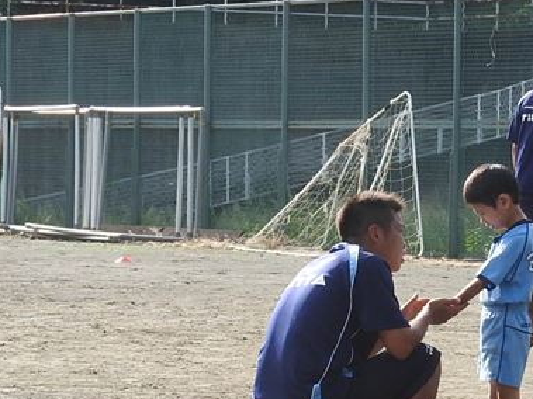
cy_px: 343
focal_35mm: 210
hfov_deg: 9.4
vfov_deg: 7.1
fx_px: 3232
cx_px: 390
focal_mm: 12.5
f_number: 4.5
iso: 100
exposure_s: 1/320
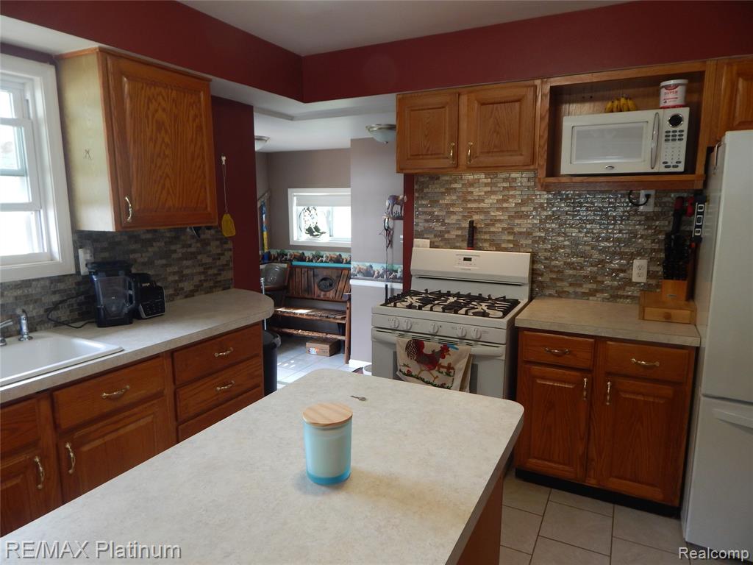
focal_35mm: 22
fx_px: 479
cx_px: 376
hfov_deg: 76.4
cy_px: 282
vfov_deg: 61.1
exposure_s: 1/30
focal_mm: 4
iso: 180
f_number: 3
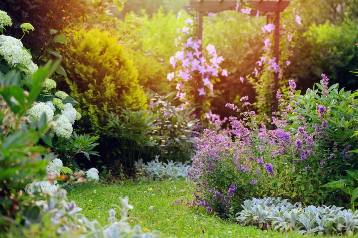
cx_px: 179
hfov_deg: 19.5
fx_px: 1044
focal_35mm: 105
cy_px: 119
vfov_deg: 13.0
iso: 640
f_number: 5
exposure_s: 1/125
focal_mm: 105
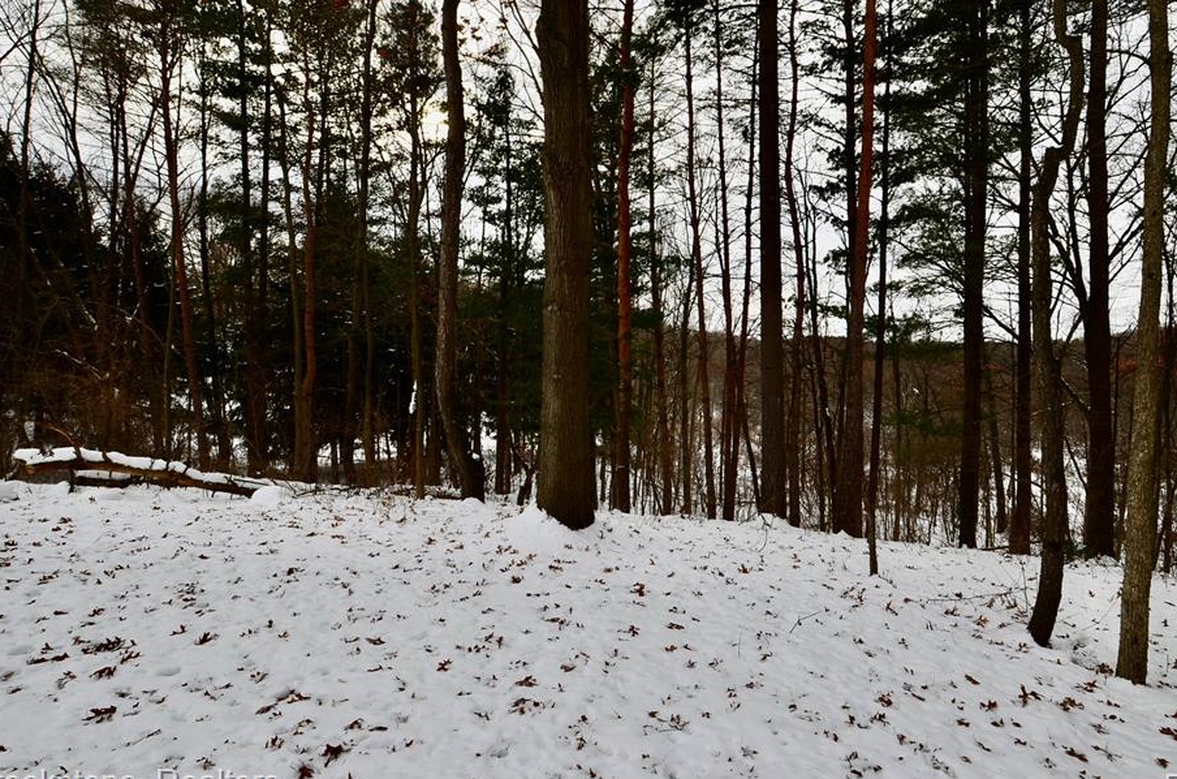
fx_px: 554
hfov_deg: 93.3
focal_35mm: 17
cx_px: 630
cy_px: 363
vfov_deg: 70.1
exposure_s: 1/125
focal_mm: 10
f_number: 11
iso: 180
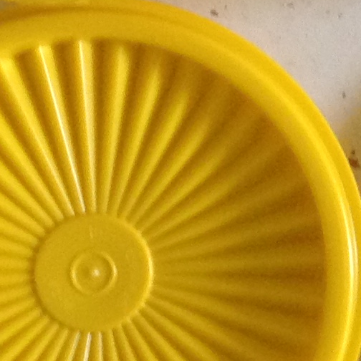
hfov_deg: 10.8
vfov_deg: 10.8
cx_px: 458
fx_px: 1876
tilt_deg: -86.9
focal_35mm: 159
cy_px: -80
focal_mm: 4.28
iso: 160
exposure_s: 1/15
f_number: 2.4
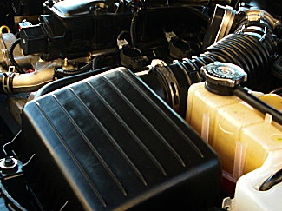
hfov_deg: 27.4
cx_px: 135
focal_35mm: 71
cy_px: 111
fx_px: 578
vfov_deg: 20.7
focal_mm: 6.3
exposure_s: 1/80
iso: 200
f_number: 2.8
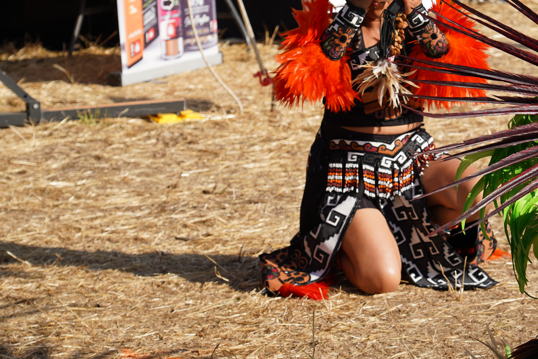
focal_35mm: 172
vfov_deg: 8.0
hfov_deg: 11.9
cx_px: 437
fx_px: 2570
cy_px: 130
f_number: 5.6
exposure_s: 1/320
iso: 100
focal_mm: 98
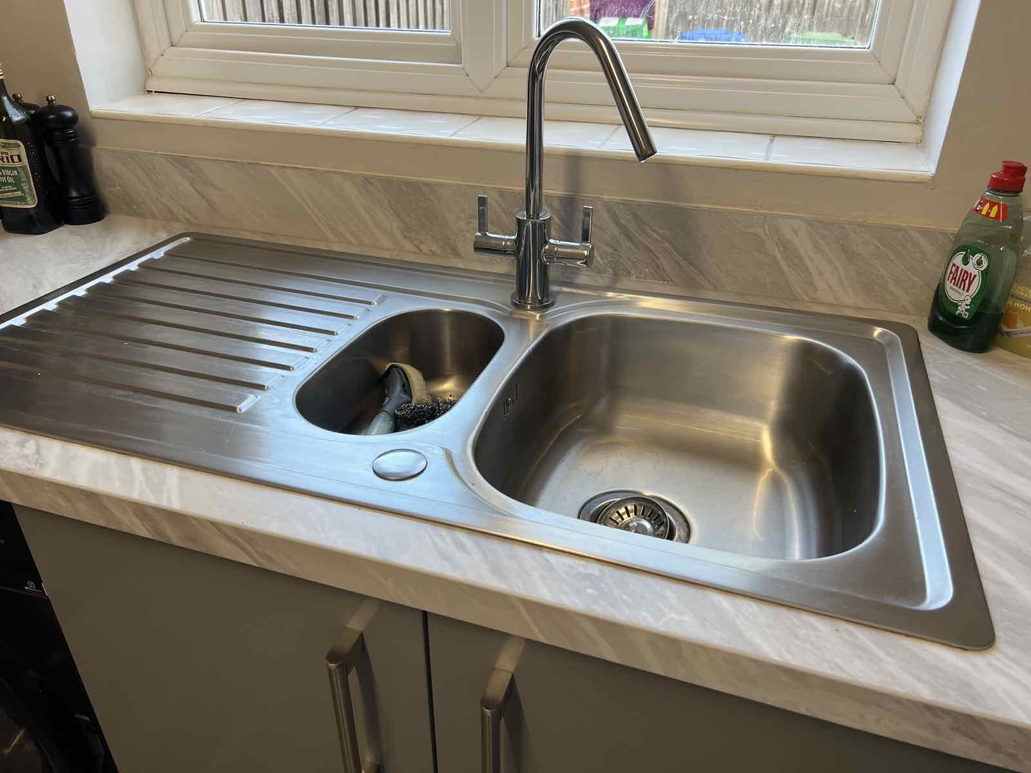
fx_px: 774
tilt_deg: -29.3
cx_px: 516
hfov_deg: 67.3
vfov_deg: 53.1
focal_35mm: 26
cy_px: 386
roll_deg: +0.4
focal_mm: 5.7
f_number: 1.5
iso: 50
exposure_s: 1/121
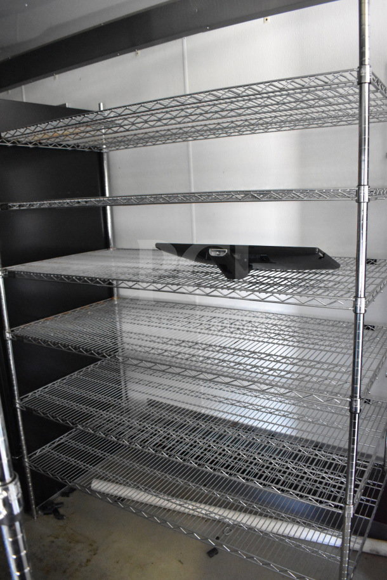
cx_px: 194
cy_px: 290
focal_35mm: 27
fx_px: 435
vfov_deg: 67.4
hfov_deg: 47.9
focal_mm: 18
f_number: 4
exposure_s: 1/60
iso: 6400
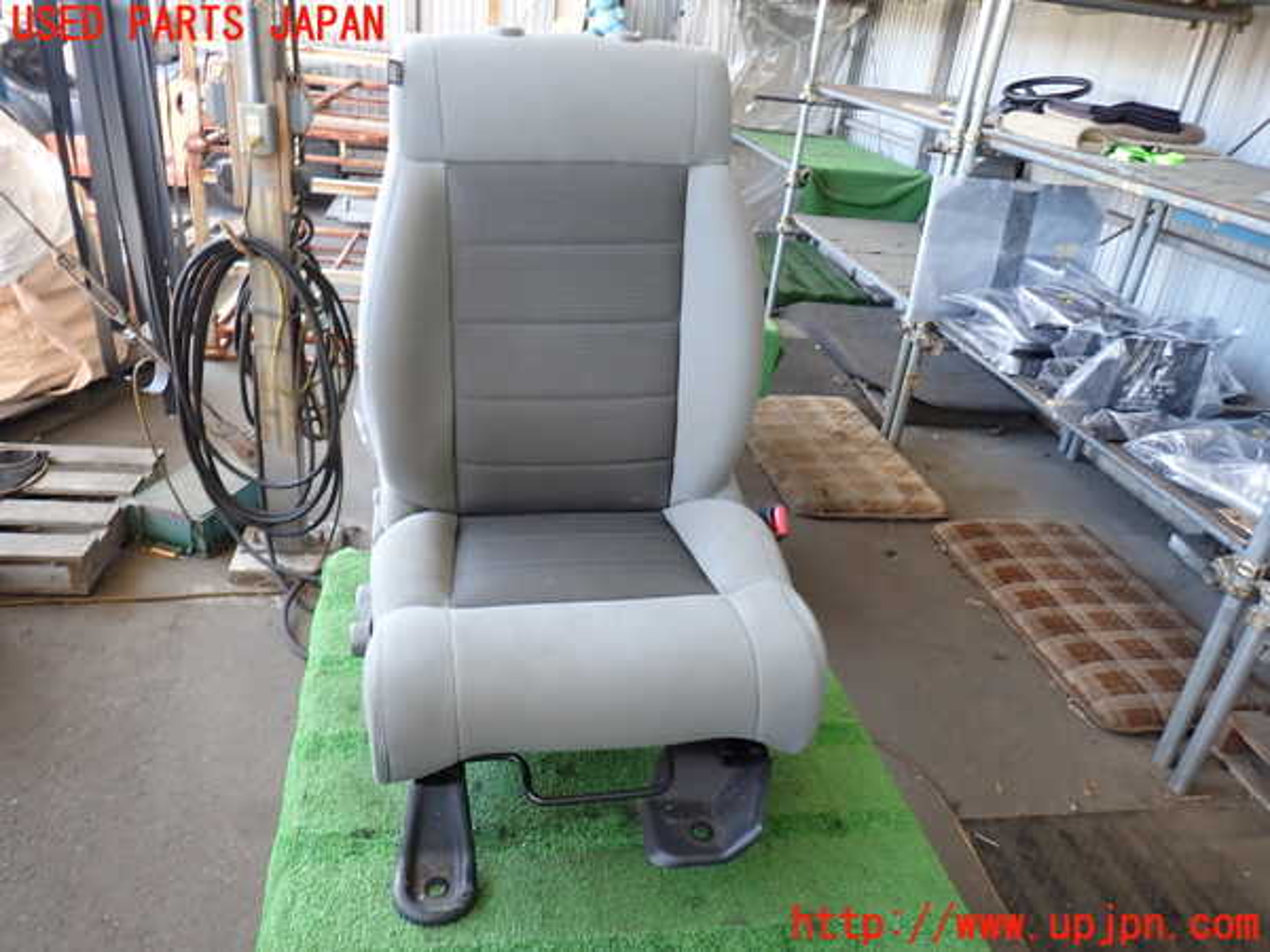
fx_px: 917
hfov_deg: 69.4
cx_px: 635
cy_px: 476
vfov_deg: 54.9
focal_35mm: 25
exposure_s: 1/60
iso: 160
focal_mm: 4.5
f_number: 2
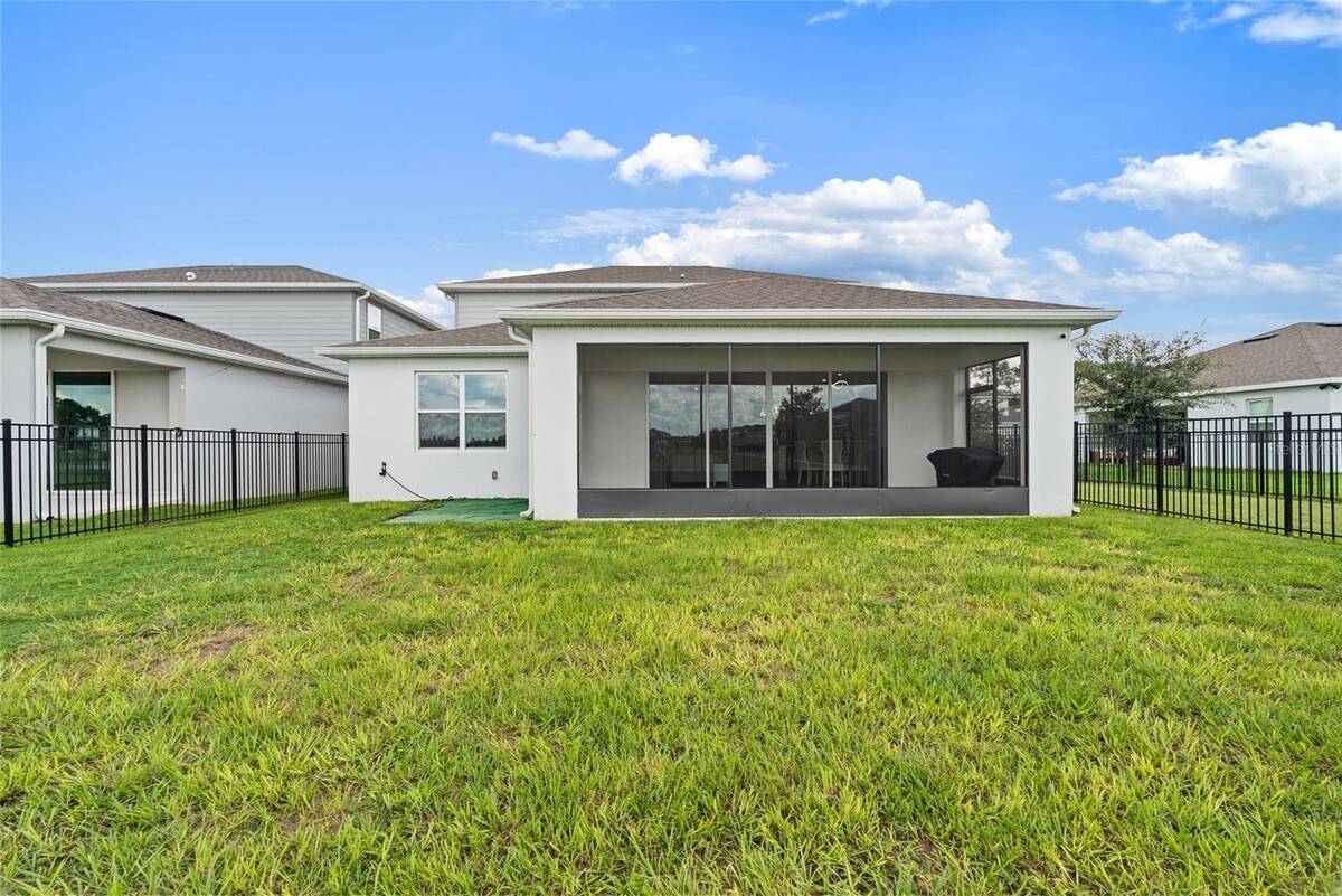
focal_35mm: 16
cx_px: 671
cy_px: 448
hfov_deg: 96.7
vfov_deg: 73.8
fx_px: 597
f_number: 9
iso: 100
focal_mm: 16
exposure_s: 1/30
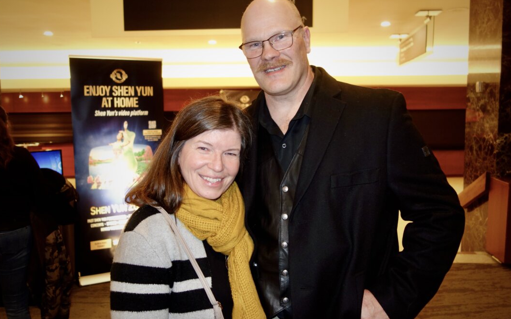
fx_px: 404
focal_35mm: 29
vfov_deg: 43.1
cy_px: 160
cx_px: 254
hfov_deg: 64.6
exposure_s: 1/30
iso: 400
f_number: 1.8
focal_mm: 10.4
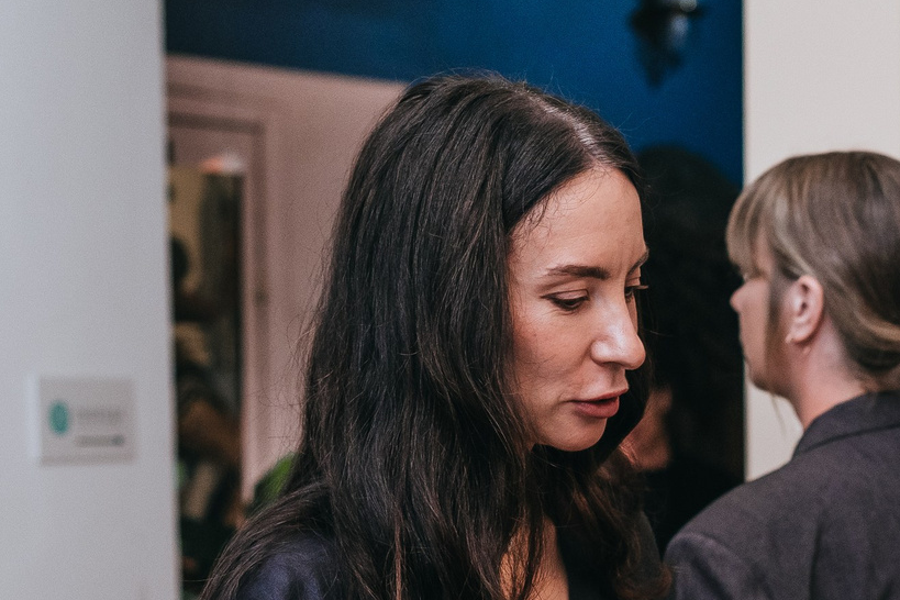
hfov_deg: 17.0
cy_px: 676
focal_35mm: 115
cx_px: 1073
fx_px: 2875
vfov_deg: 11.7
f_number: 2.5
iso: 1000
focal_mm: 35
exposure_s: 1/200
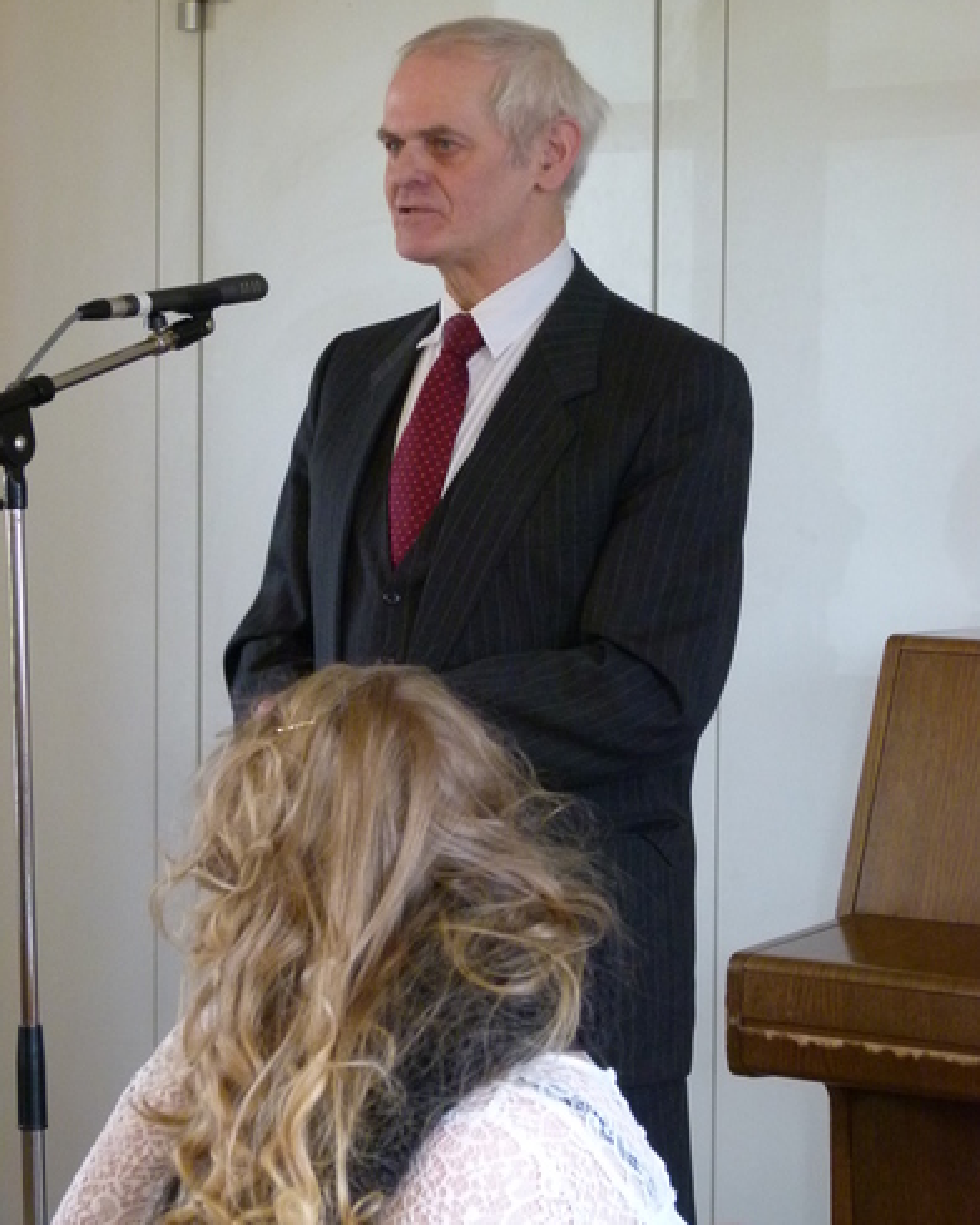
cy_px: 582
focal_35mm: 128
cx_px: 489
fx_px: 4642
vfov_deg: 15.0
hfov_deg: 12.1
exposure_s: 1/25
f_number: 3.6
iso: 400
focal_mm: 21.9
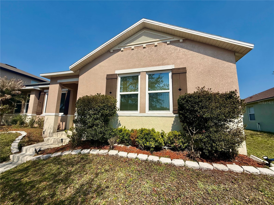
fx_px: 111
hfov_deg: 102.1
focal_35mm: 14
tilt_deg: +10.2
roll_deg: -1.4
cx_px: 137
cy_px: 102
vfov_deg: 85.7
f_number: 2.2
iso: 50
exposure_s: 1/4149
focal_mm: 2.22
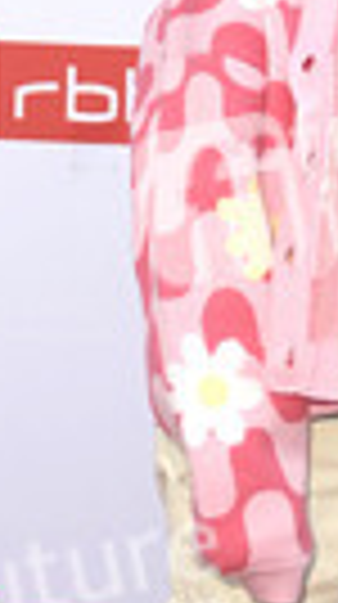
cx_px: 496
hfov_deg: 9.9
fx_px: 1903
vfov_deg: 18.0
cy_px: 405
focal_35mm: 119
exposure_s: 1/250
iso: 640
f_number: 5.6
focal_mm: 38
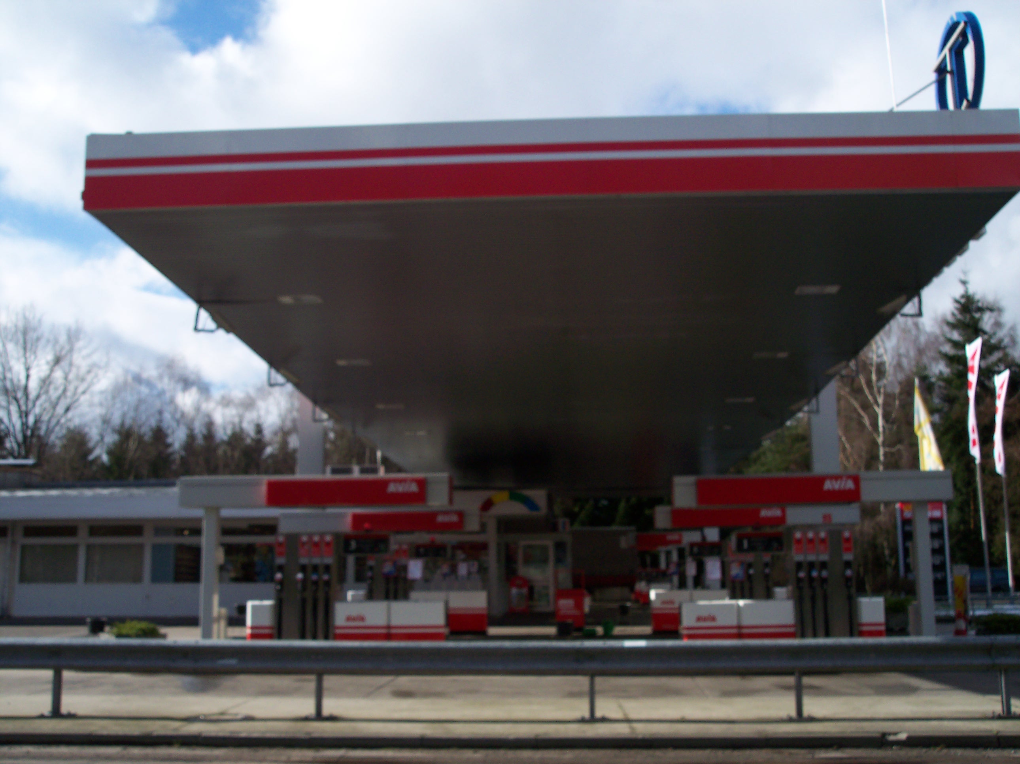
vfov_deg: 37.7
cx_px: 510
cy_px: 382
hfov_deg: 49.0
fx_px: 1119
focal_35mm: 38
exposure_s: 1/700
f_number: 4.8
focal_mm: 8
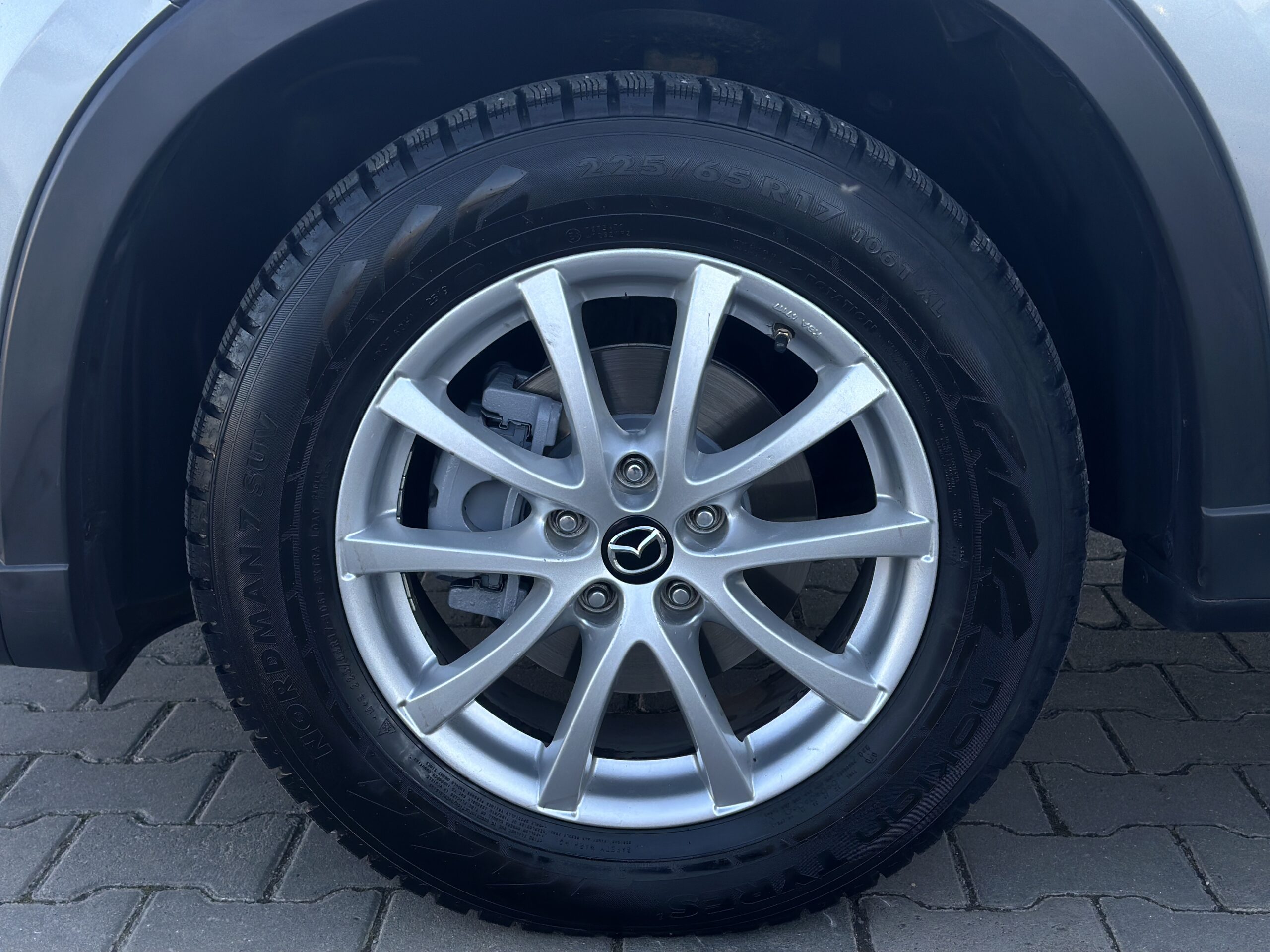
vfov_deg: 30.3
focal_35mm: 48
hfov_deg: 39.7
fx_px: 1761
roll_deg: +0.1
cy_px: 476
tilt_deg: -14.5
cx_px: 635
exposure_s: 1/594
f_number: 1.78
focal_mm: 6.86
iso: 80
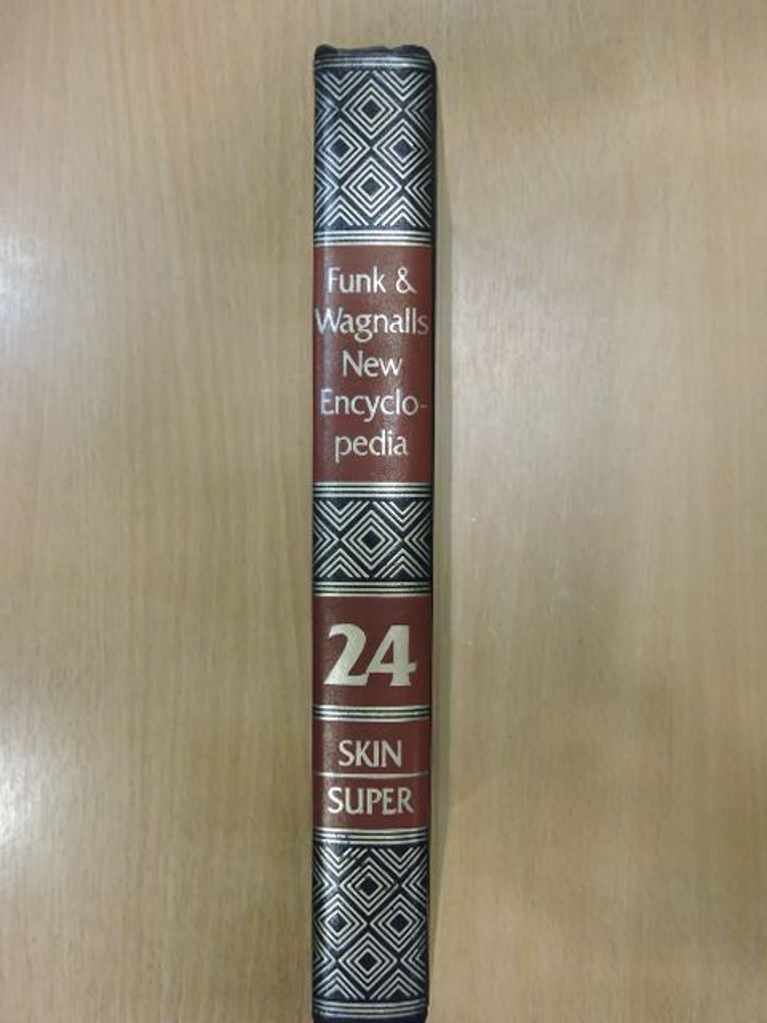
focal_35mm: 33
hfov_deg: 42.9
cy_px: 512
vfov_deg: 55.4
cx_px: 384
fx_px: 975
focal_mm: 5.9
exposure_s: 1/60
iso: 1100
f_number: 3.6
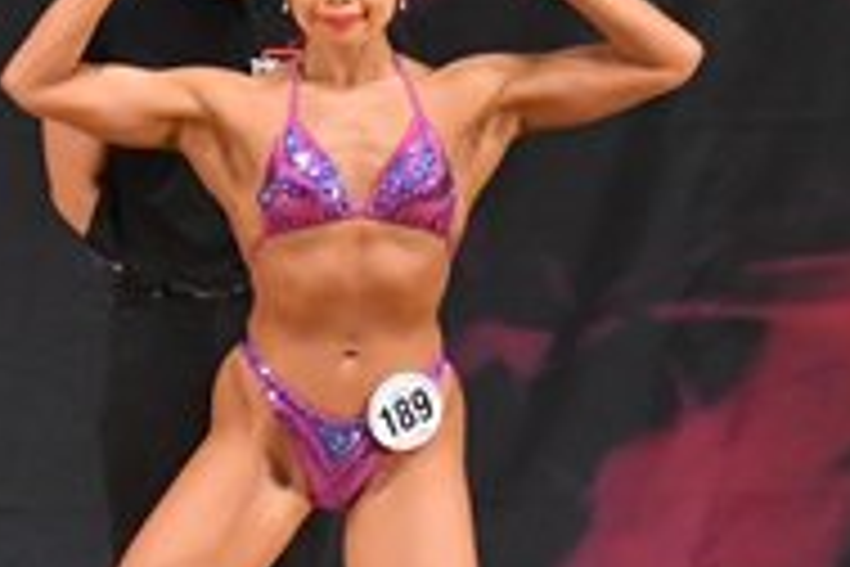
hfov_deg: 3.0
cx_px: -776
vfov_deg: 2.0
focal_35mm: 690
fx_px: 16290
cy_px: 342
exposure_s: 1/400
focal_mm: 112
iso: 6400
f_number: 5.6
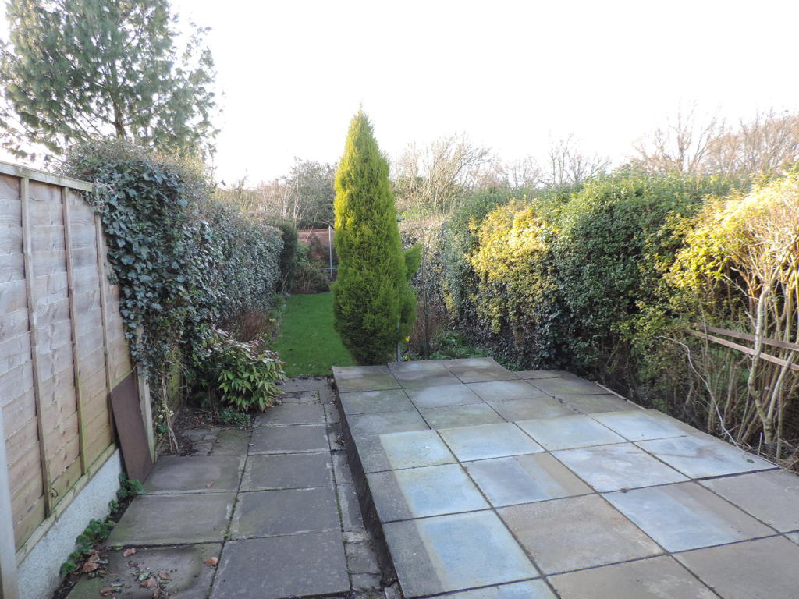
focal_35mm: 24
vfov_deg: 56.8
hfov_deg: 71.6
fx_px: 554
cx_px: 400
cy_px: 300
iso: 80
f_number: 3
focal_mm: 4.3
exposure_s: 1/50
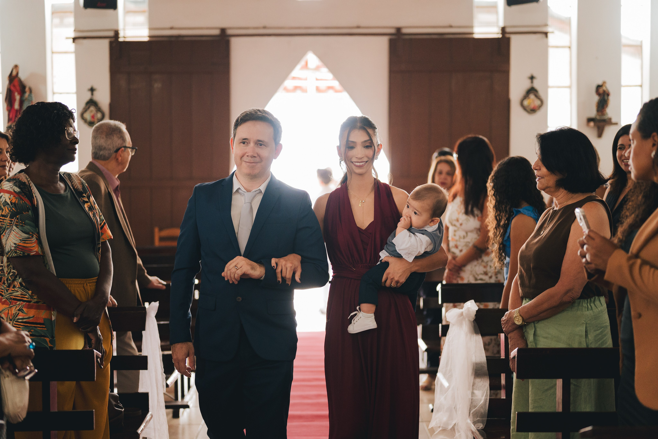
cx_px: 329
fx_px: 924
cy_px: 220
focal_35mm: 51
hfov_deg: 39.2
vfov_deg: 26.7
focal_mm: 50
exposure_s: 1/500
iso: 2500
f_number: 1.8
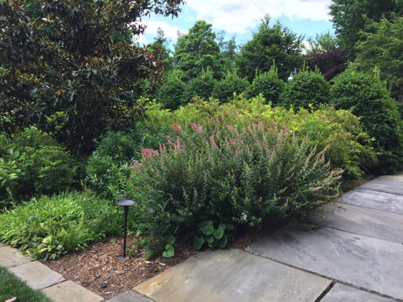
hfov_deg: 61.7
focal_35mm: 29
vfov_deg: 48.2
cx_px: 202
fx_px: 338
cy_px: 151
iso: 32
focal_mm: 4.15
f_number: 2.2
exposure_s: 1/275
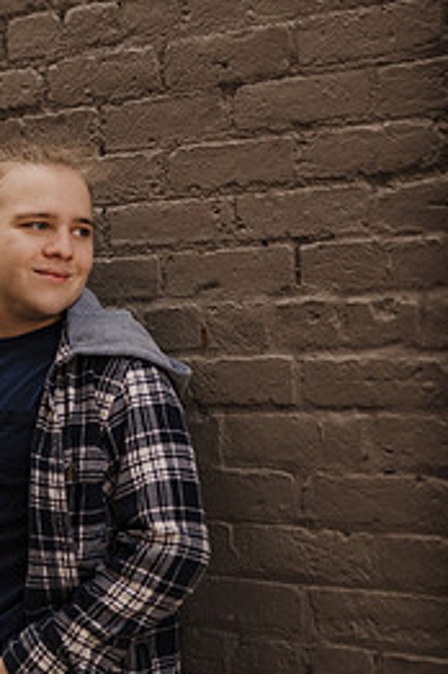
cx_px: 108
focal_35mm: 86
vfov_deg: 23.7
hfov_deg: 15.8
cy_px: 342
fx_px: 1609
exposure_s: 1/640
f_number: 1.6
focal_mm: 50
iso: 125
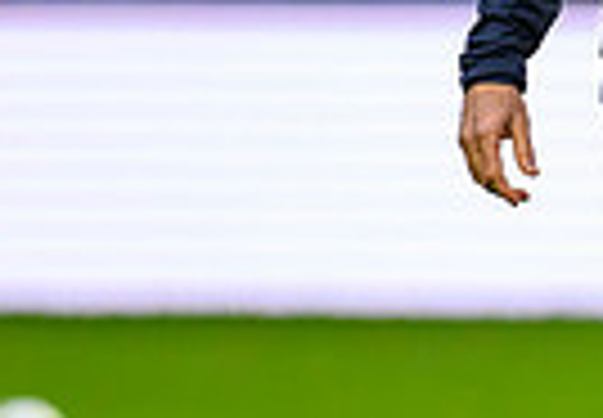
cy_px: 128
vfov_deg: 0.7
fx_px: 32043
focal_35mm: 1889
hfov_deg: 1.1
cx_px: 1079
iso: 3200
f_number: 3.2
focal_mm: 400
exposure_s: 1/2000
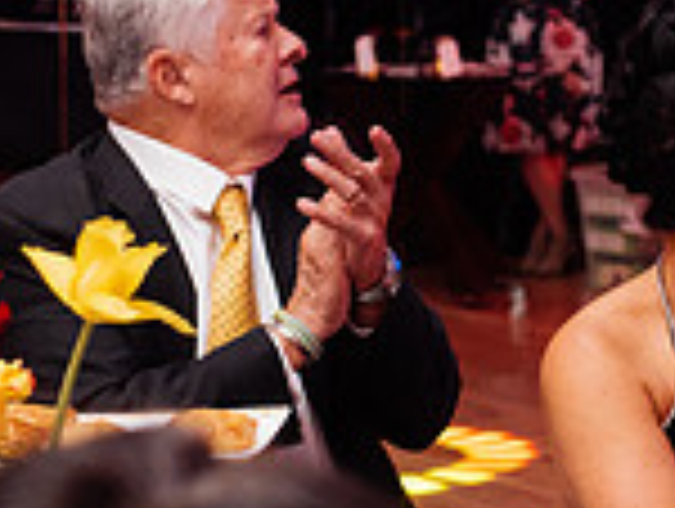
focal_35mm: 130
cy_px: 187
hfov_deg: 15.1
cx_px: 432
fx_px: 2539
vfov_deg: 11.4
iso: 2000
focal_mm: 35
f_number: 3.5
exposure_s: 1/200
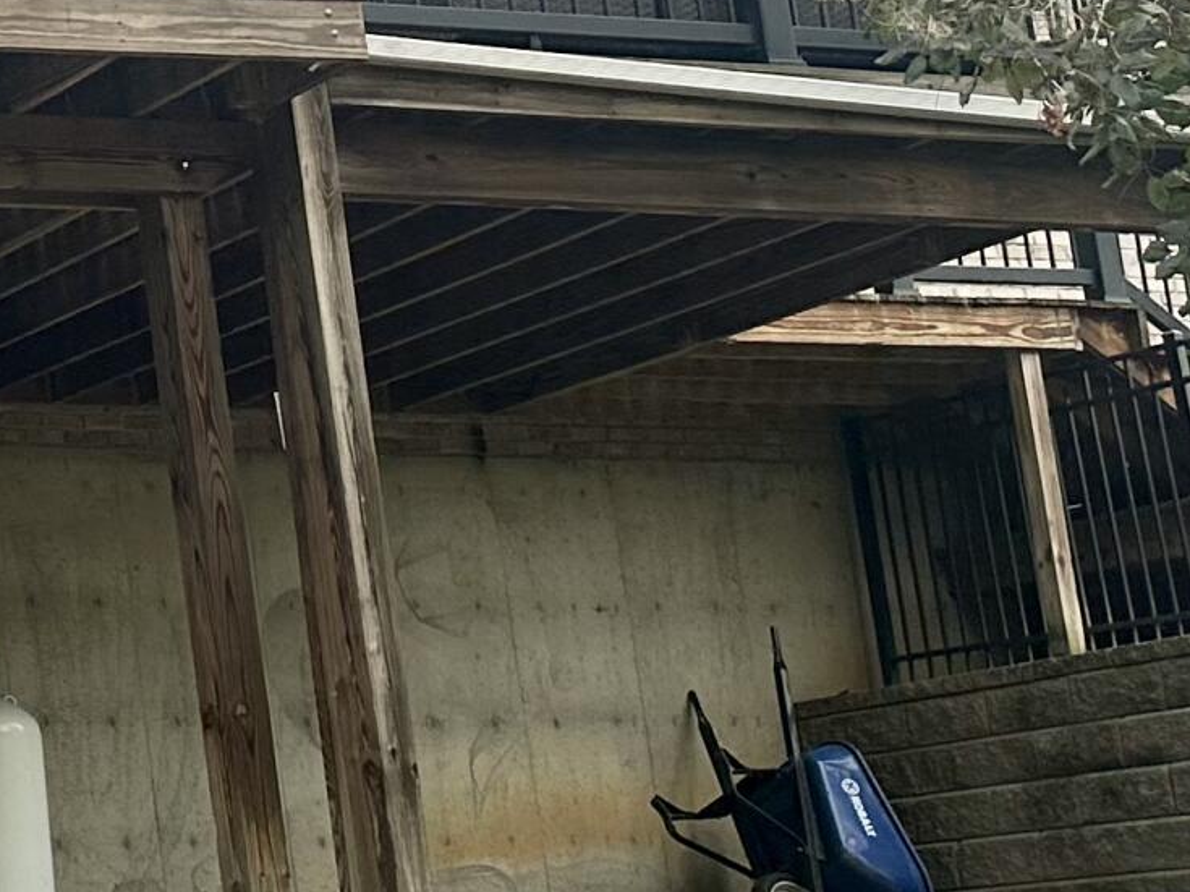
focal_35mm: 98
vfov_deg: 15.1
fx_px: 3368
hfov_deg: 16.9
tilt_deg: +14.4
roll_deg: +1.5
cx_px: -902
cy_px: 308
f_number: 1.78
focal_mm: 6.86
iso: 125
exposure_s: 1/121
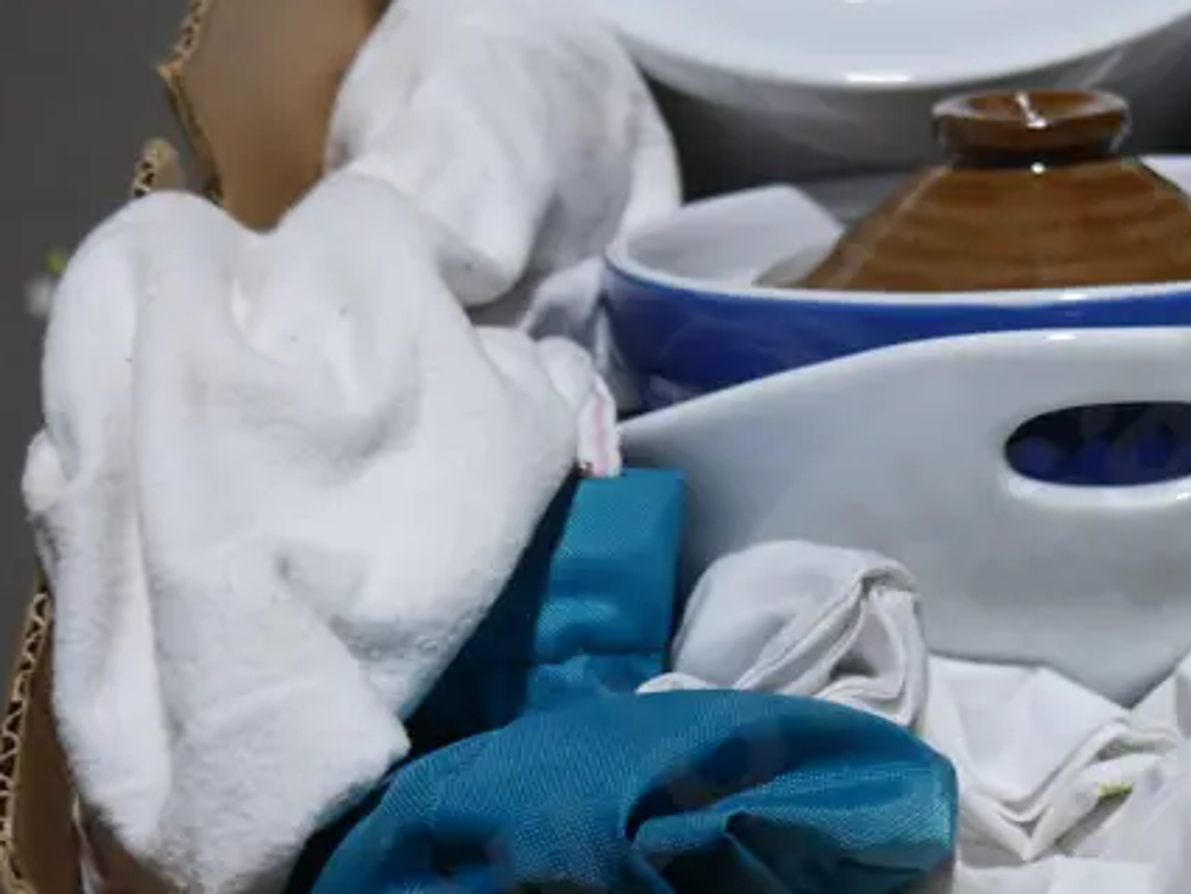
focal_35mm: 82
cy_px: 324
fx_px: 2822
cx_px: 1278
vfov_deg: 18.0
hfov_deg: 22.6
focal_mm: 17
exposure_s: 1/125
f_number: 4
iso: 200
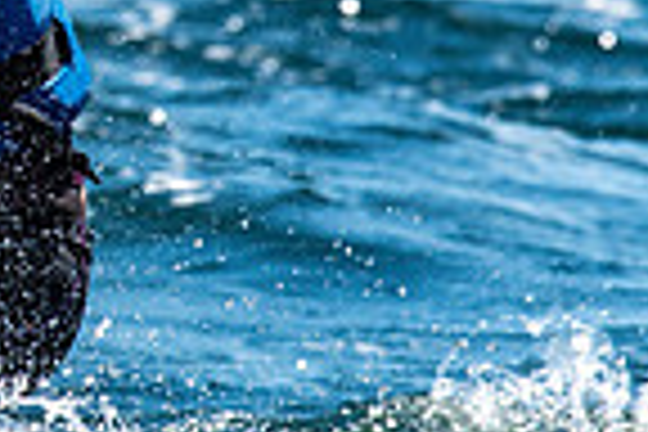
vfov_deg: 0.8
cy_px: -128
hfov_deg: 1.1
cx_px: -315
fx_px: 32577
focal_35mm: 1810
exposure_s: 1/3200
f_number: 5.6
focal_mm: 300
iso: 400
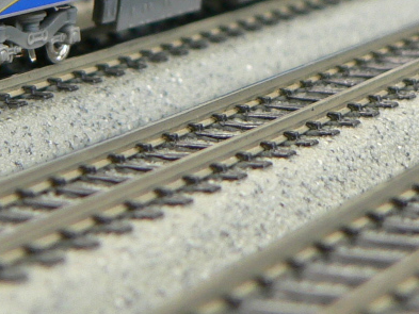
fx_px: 2010
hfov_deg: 11.8
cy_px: -101
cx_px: 385
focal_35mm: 166
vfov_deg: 8.8
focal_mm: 8.5
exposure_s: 1/6
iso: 100
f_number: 2.8
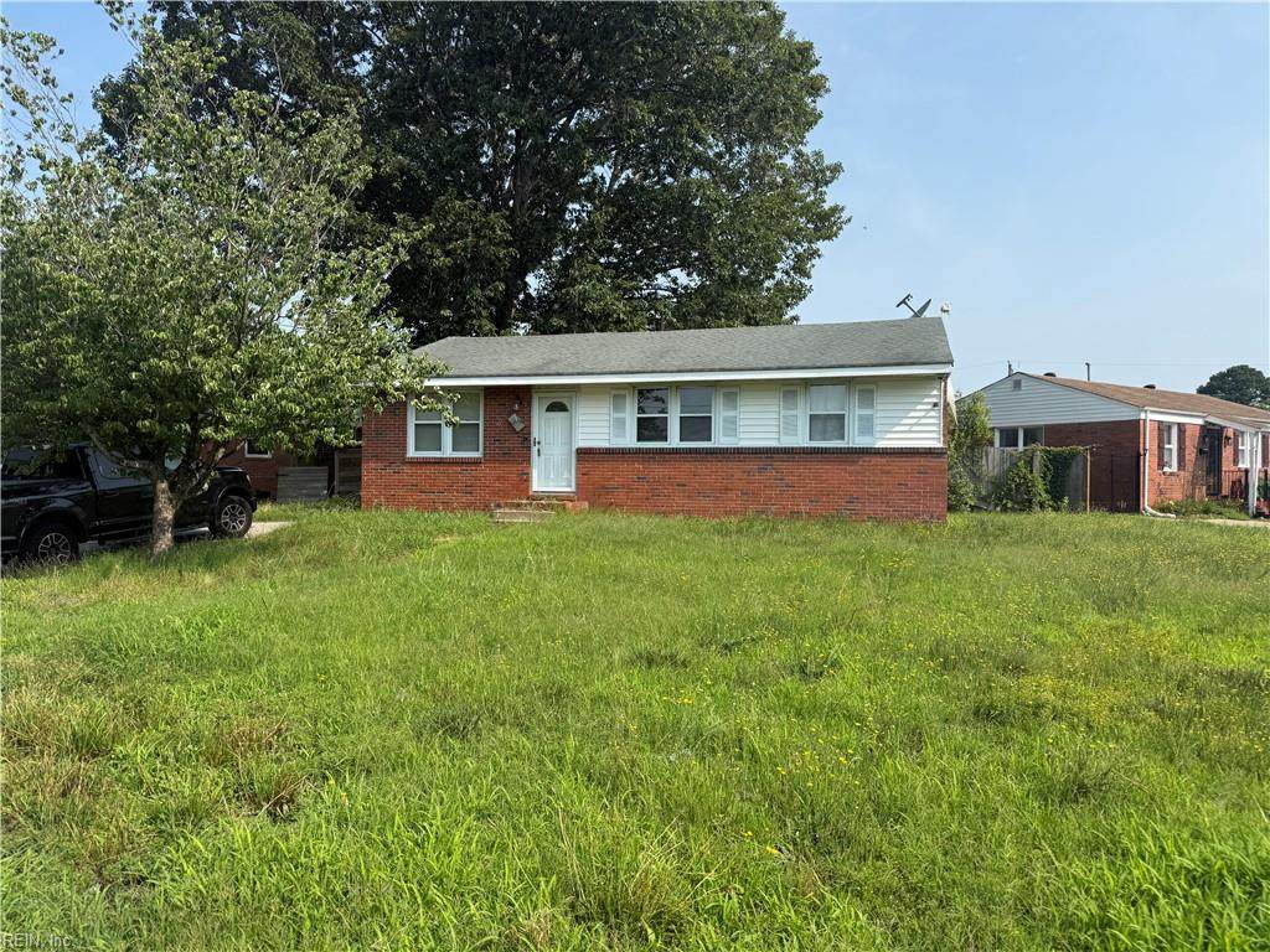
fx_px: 881
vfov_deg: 56.8
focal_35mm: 24
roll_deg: -1.1
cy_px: 476
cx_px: 635
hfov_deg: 71.6
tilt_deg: -0.5
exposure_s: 1/3584
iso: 80
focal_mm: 6.76
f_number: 1.78
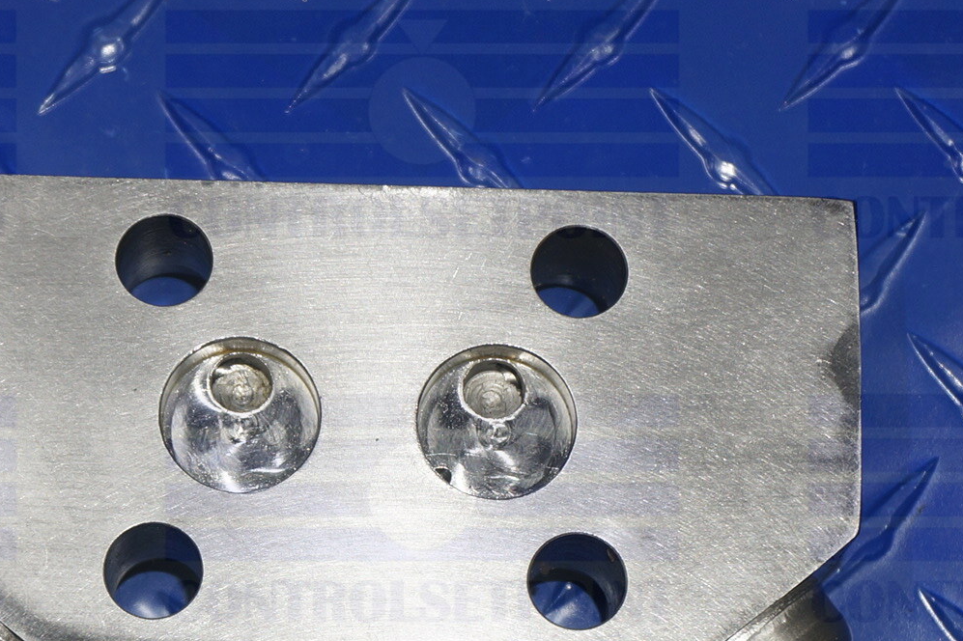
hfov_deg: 19.8
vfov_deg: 13.1
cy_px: 655
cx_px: 365
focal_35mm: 103
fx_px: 2754
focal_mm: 28
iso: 125
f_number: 4.5
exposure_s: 1/60
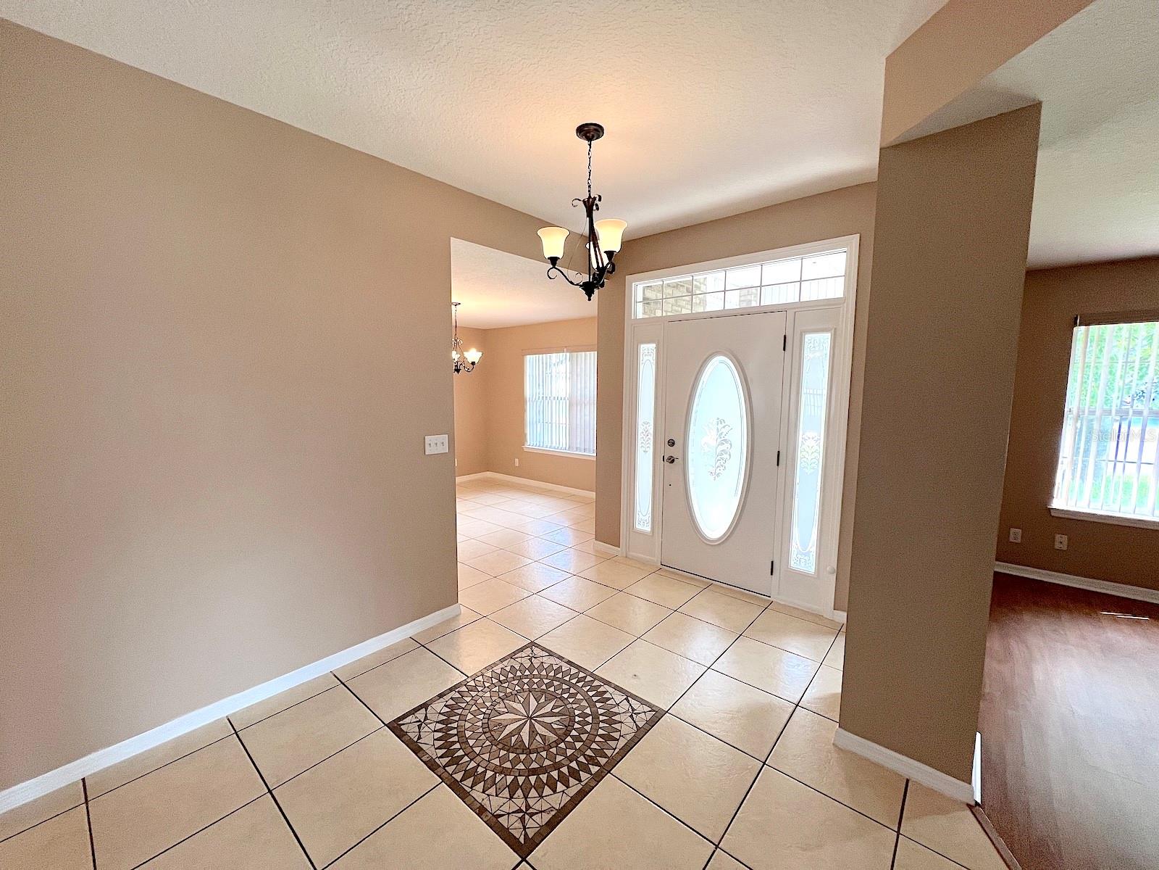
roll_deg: +0.0
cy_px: 435
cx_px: 580
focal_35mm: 13
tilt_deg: -6.7
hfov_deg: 106.2
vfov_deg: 89.9
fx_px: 435
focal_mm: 1.57
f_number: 1.8
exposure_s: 1/120
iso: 100
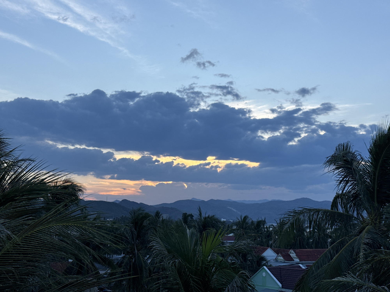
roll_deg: -0.3
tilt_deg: +7.8
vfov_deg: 30.3
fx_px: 541
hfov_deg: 39.7
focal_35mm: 48
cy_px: 146
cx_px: 195
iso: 64
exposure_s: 1/828
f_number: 1.78
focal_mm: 6.76
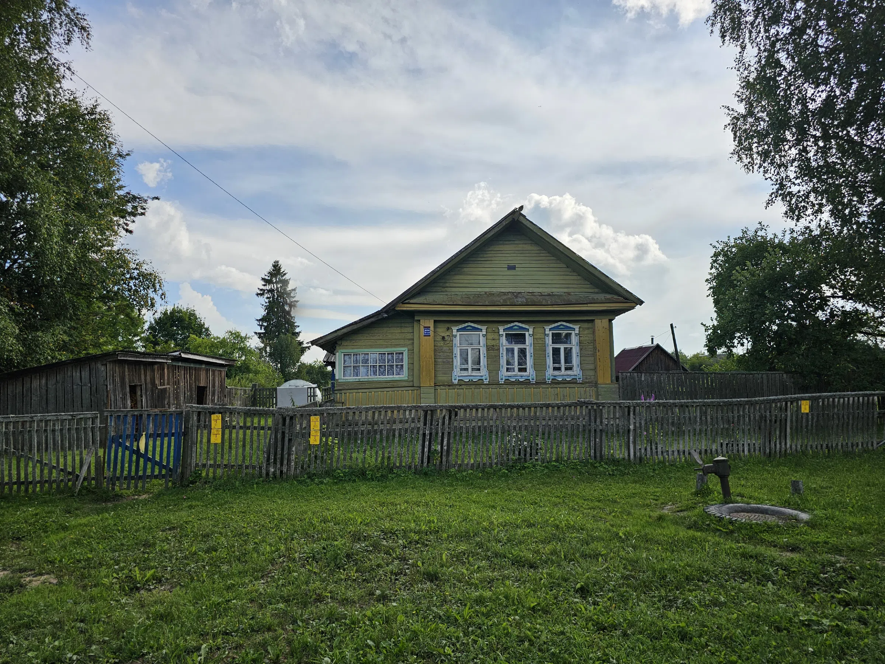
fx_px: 588
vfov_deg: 58.9
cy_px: 332
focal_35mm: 23
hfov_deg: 73.9
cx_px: 442
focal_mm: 6.3
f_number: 1.7
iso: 10
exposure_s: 1/720
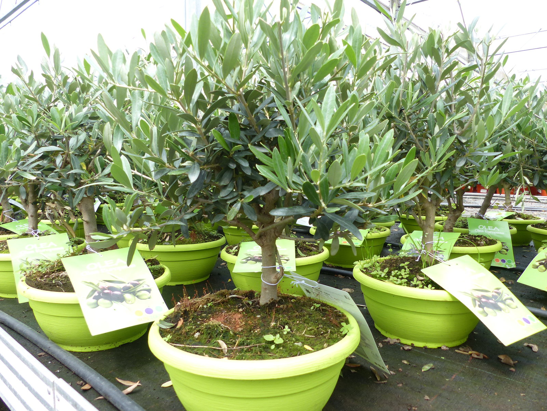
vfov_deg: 54.9
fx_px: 395
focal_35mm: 25
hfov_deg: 69.4
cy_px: 206
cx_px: 274
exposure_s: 1/80
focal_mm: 4.5
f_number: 2.8
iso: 100
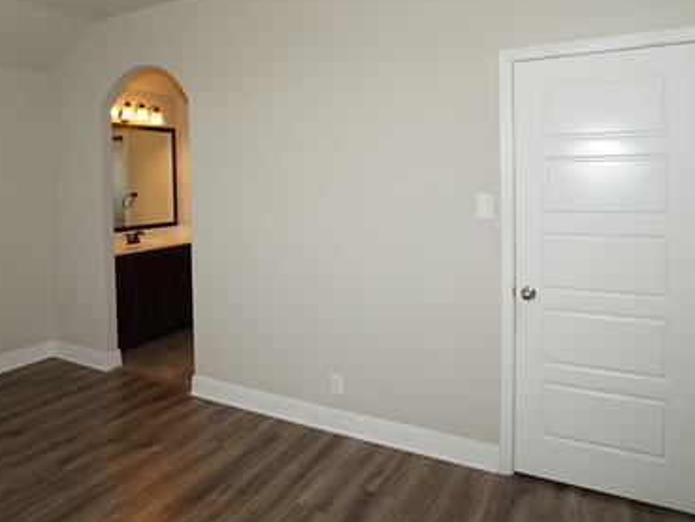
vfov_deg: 54.2
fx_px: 502
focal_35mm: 25
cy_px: 193
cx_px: 288
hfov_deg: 68.9
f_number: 4
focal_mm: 10
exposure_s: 1/60
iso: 100
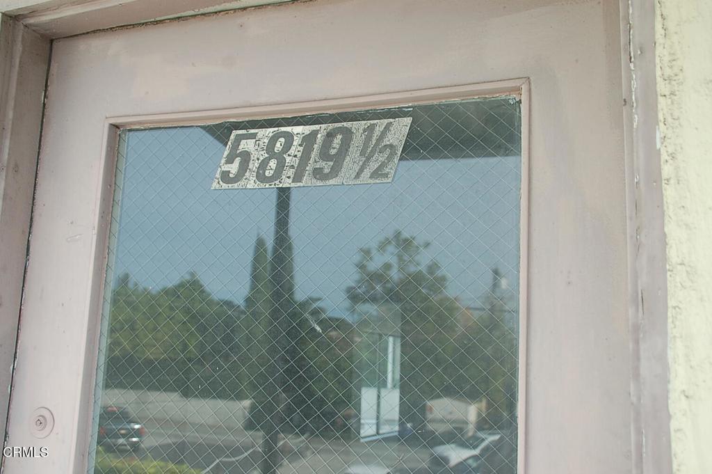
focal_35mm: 38
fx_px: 741
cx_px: 356
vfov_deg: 35.4
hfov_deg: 51.3
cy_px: 237
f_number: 6.3
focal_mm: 25
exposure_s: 1/160
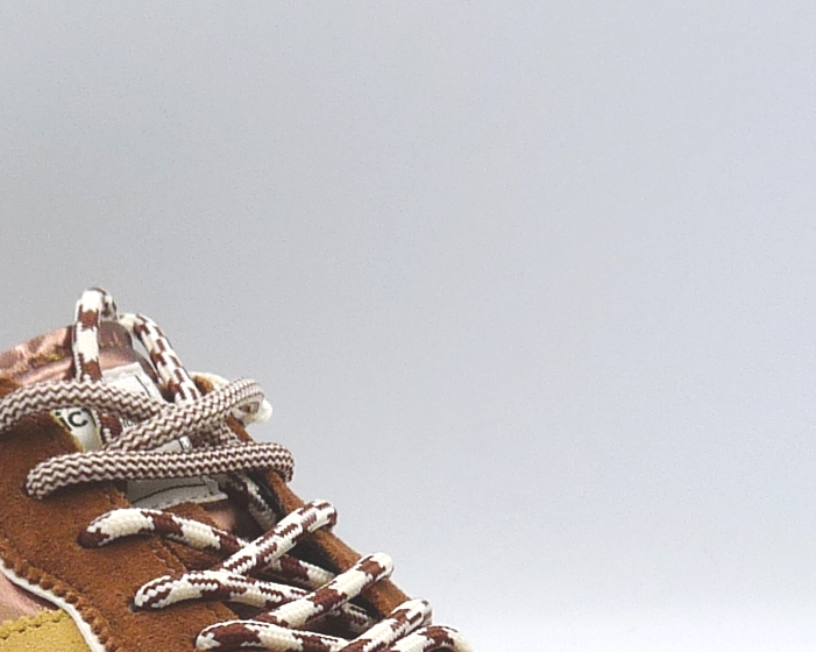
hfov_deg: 17.8
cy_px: 680
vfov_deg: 14.1
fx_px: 2583
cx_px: 199
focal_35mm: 107
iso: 100
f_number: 4.5
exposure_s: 1/200
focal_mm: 4.8
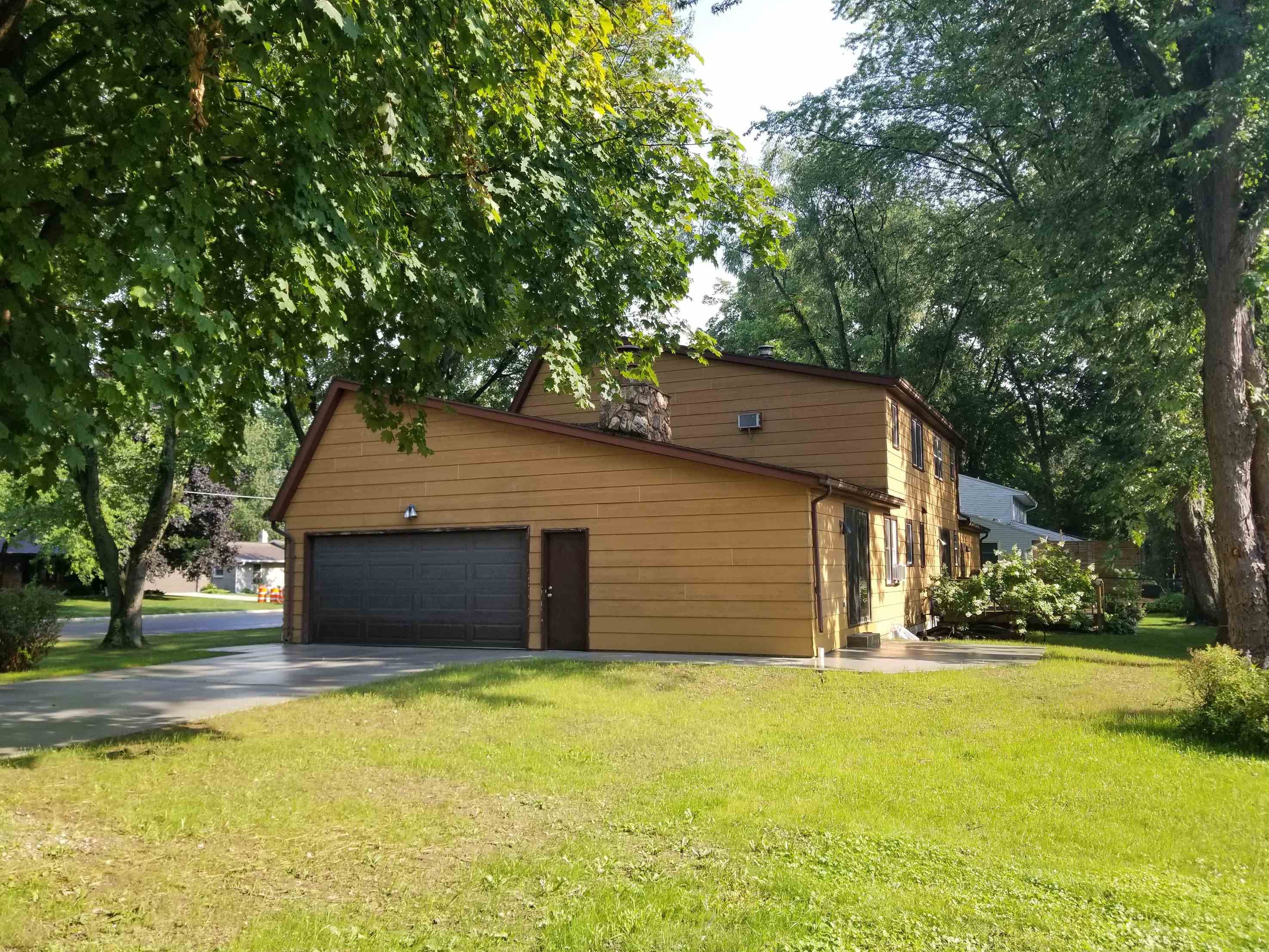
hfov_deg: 65.3
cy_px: 477
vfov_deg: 51.4
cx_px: 619
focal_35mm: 27
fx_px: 990
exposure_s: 1/586
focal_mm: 4.3
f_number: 1.7
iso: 50
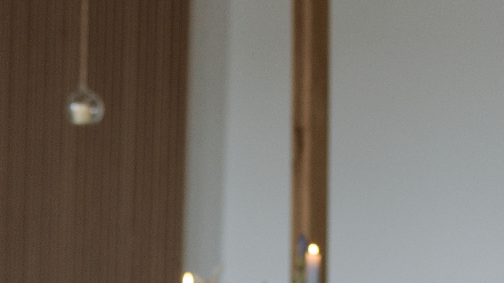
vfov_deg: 6.0
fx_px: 2606
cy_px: 670
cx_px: 128
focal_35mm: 195
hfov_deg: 11.0
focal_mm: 35
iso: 400
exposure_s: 1/160
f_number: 2.8
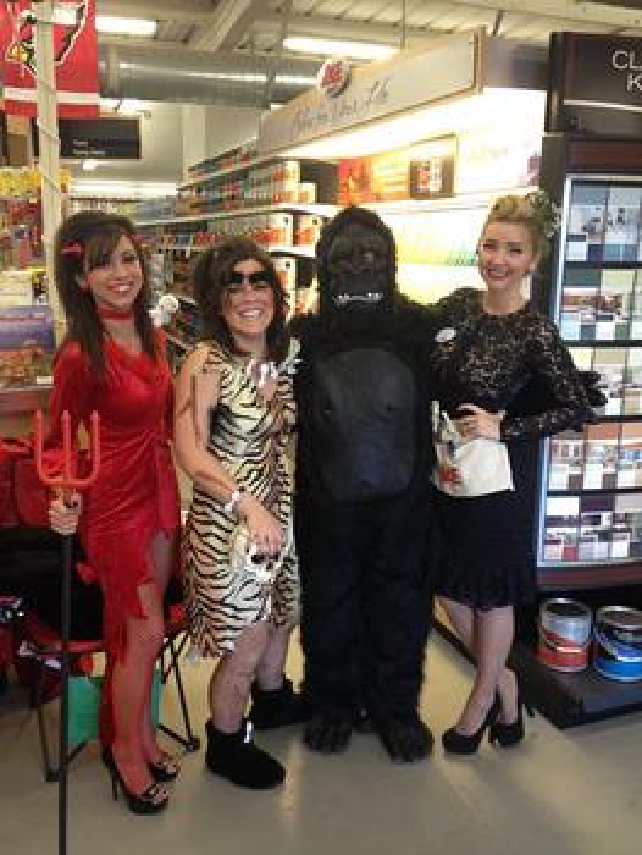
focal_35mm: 35
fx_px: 864
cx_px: 321
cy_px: 428
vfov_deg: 52.6
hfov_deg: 40.7
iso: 80
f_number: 2.4
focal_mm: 4.28
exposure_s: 1/30
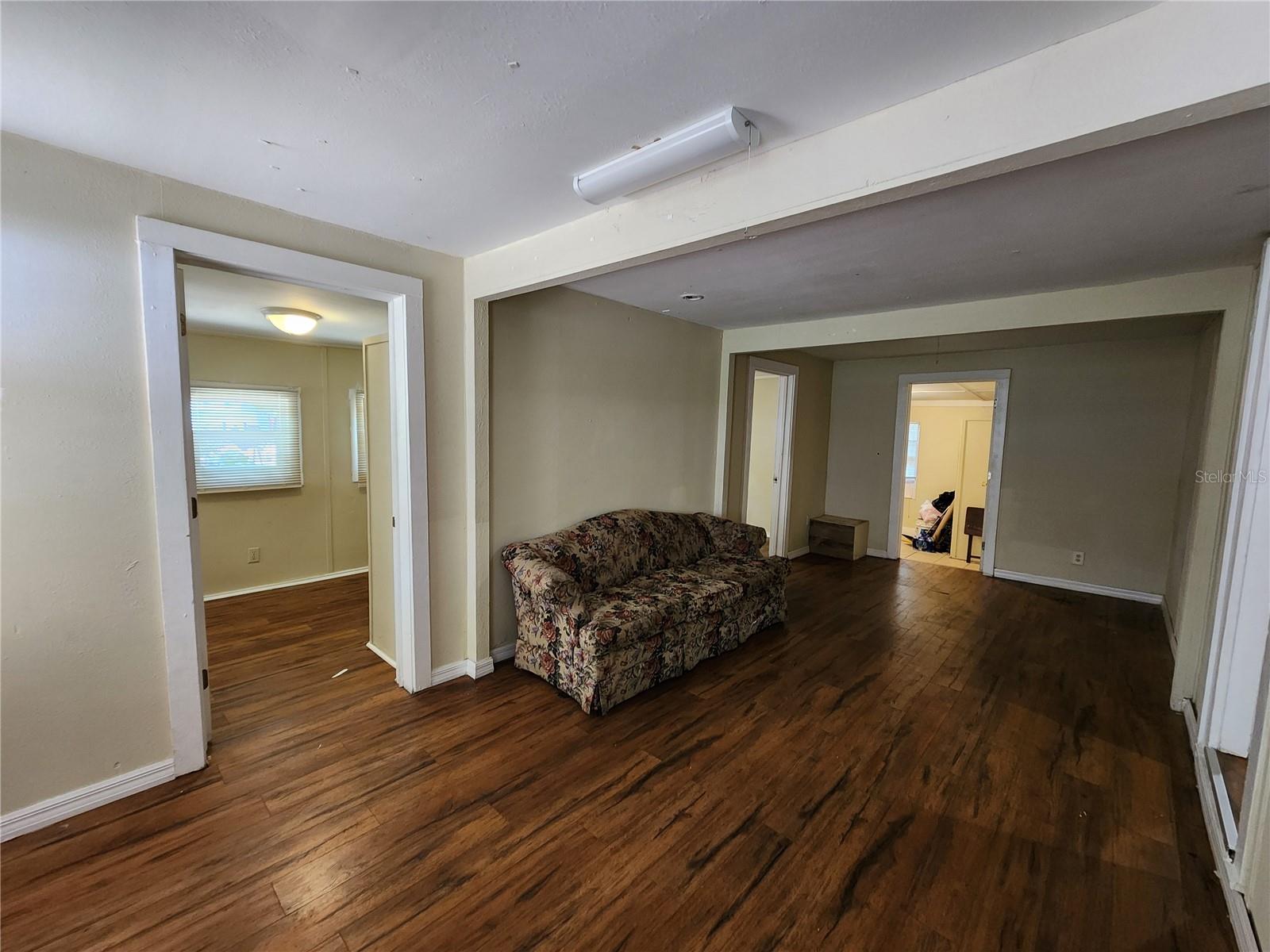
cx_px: 635
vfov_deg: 89.9
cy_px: 476
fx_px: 477
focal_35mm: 13
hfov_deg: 106.2
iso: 320
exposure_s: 1/30
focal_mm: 2.2
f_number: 2.2
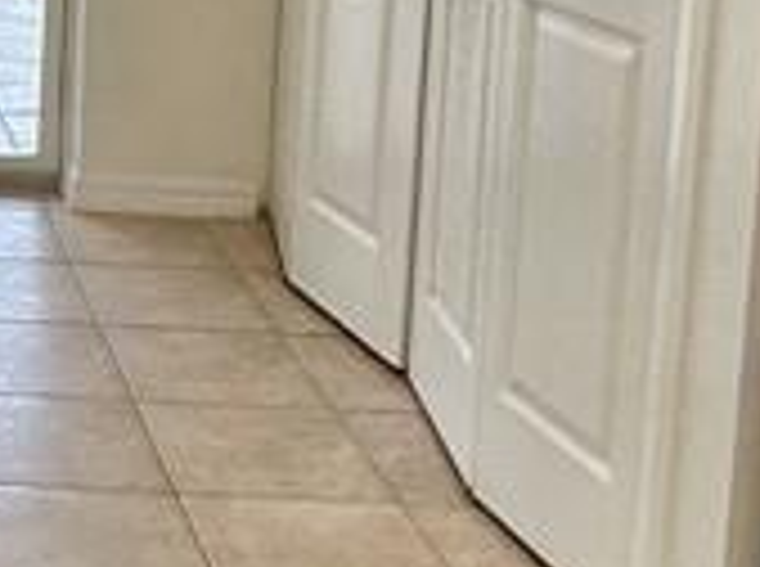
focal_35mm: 85
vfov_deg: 16.5
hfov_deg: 20.2
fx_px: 1862
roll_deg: -0.5
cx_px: -346
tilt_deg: -7.5
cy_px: -130
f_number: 2.2
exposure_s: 1/120
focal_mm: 2.22
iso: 160
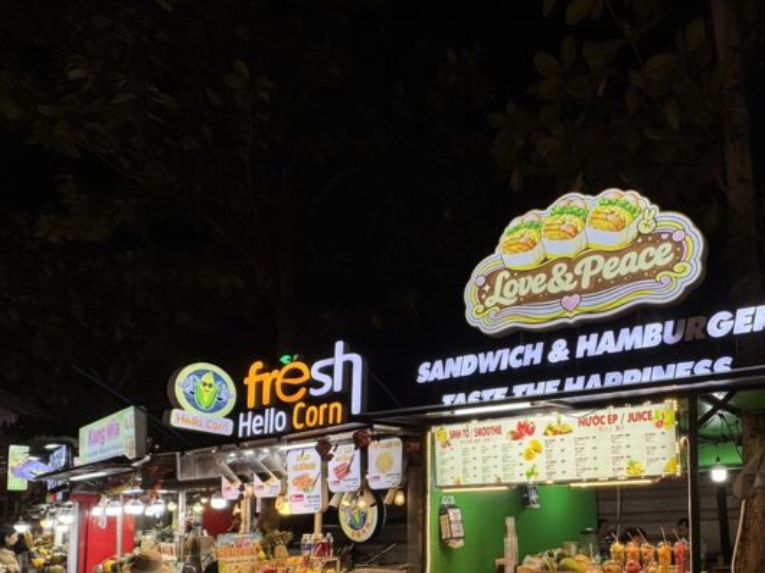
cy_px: 458
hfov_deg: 59.4
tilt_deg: +5.0
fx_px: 597
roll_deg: +3.2
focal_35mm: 27
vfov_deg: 48.5
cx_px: 628
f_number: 2.2
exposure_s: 1/188
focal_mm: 2.22
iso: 40
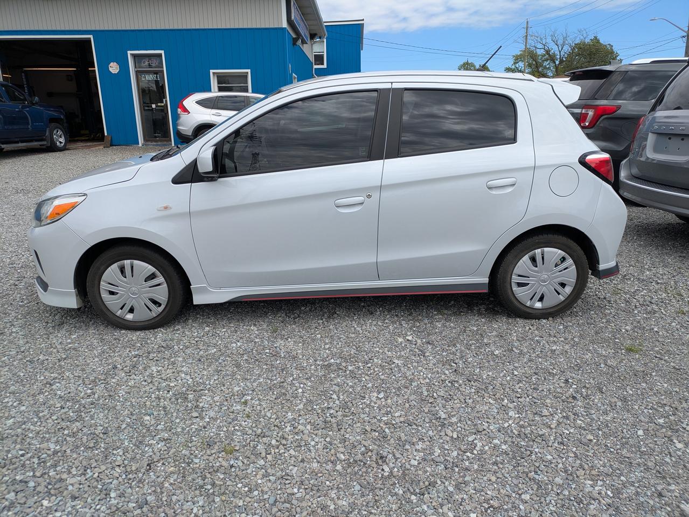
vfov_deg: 54.9
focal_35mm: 25
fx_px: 498
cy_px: 258
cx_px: 344
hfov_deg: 69.4
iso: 47
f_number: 1.89
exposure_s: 1/2028
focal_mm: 5.43
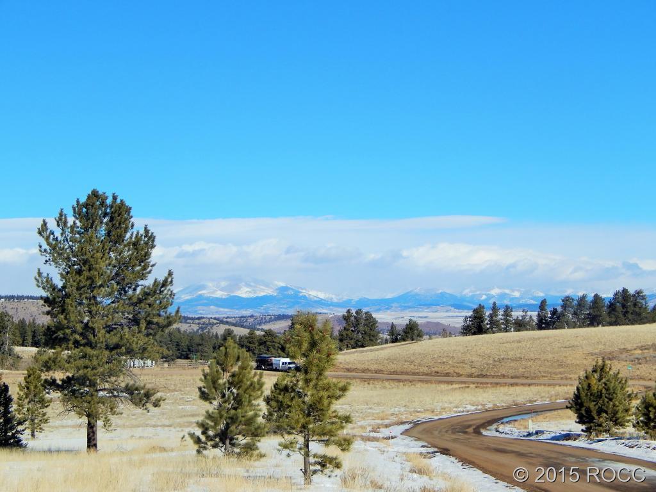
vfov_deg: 15.7
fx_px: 1781
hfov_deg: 20.9
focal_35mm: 94
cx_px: 328
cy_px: 246
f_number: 8.8
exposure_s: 1/500
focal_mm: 16.6
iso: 125
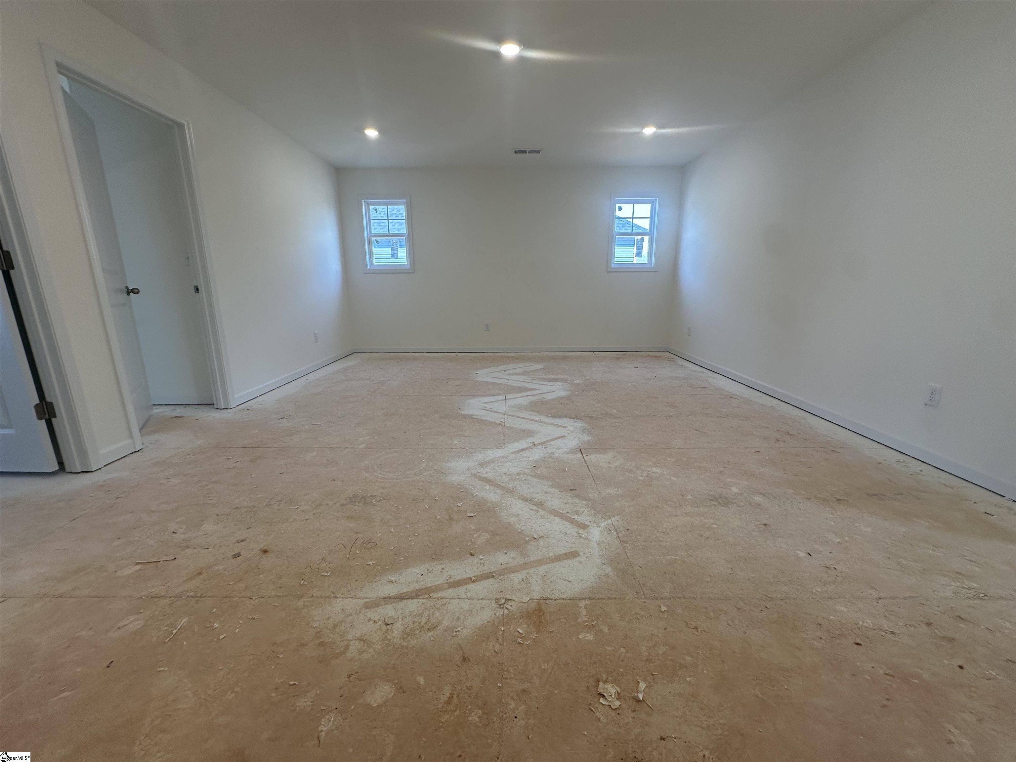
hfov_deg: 102.1
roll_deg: +0.4
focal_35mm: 14
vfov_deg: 85.7
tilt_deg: -12.8
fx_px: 411
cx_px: 508
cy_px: 381
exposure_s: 1/120
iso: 100
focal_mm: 2.22
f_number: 2.2
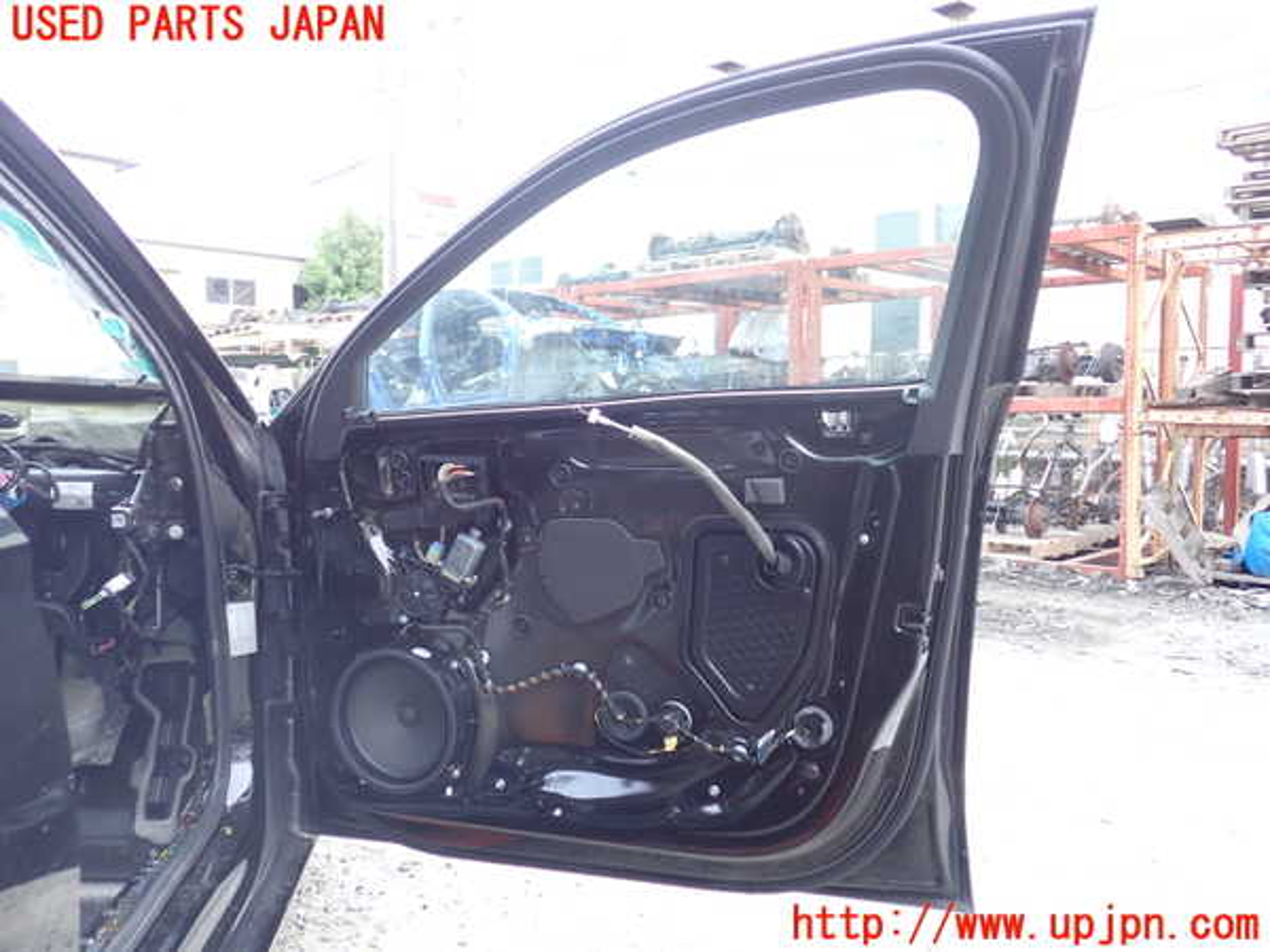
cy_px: 476
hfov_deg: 60.0
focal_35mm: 30
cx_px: 635
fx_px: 1101
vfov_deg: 46.8
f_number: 2.3
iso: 160
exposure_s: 1/60
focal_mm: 5.4
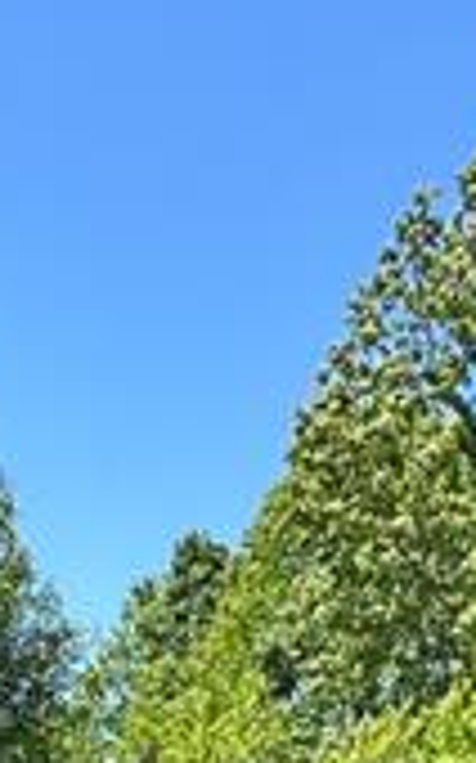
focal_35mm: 67
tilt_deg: -10.3
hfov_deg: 19.4
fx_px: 1393
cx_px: 234
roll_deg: -1.2
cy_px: 1171
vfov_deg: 23.7
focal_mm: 2.22
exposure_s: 1/565
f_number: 2.2
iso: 40
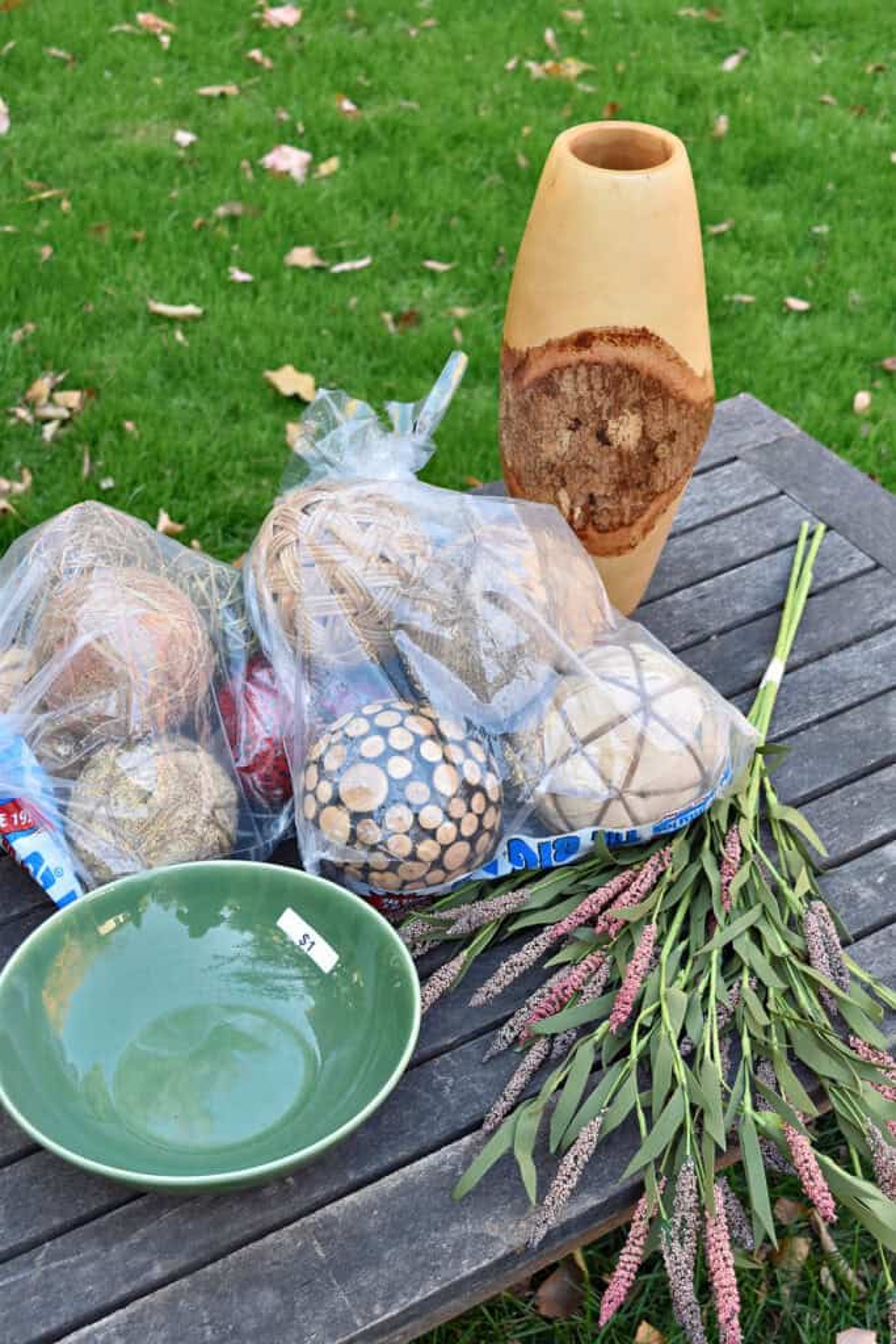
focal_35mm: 51
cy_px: 672
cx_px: 448
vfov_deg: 38.9
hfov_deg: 26.5
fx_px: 1903
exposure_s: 1/160
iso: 400
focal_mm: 34
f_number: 6.3
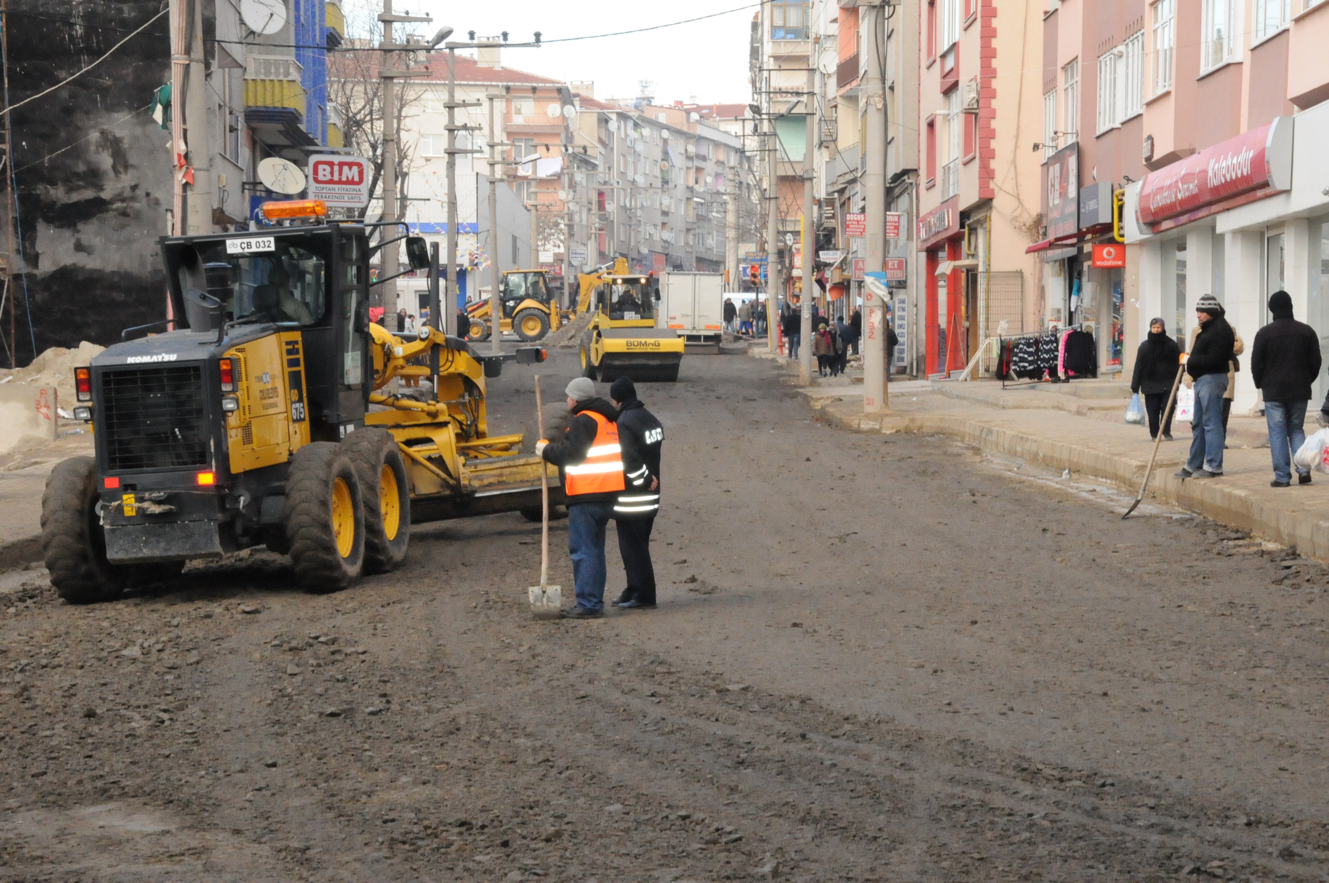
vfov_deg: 16.2
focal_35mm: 84
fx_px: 3097
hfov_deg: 24.2
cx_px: 664
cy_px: 442
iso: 3200
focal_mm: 56
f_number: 18
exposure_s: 1/250
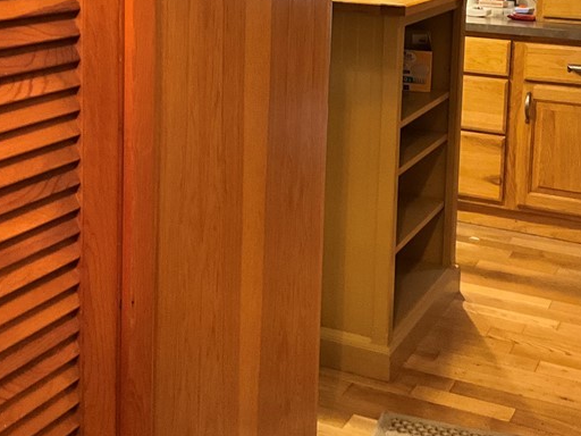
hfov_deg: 33.2
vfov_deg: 24.5
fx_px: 973
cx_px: 297
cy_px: 37
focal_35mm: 58
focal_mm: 3
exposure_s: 1/30
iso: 400
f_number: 1.8
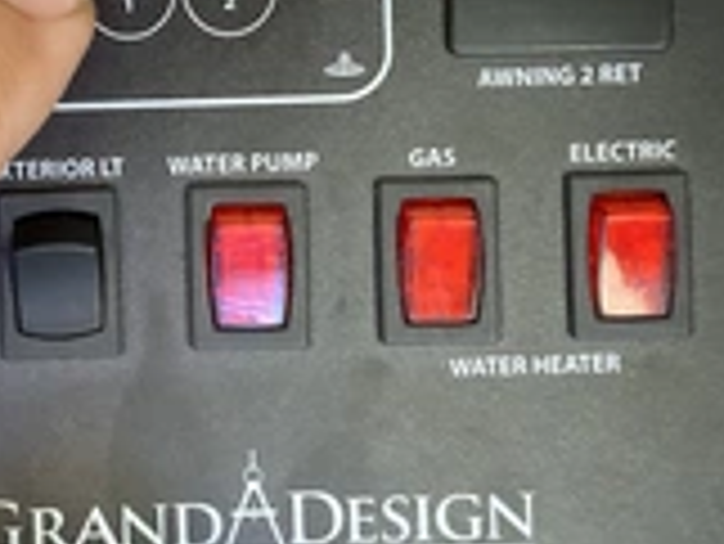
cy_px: 216
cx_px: 202
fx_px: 1507
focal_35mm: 72
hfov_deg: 26.7
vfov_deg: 20.4
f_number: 1.8
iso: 320
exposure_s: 1/30
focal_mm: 3
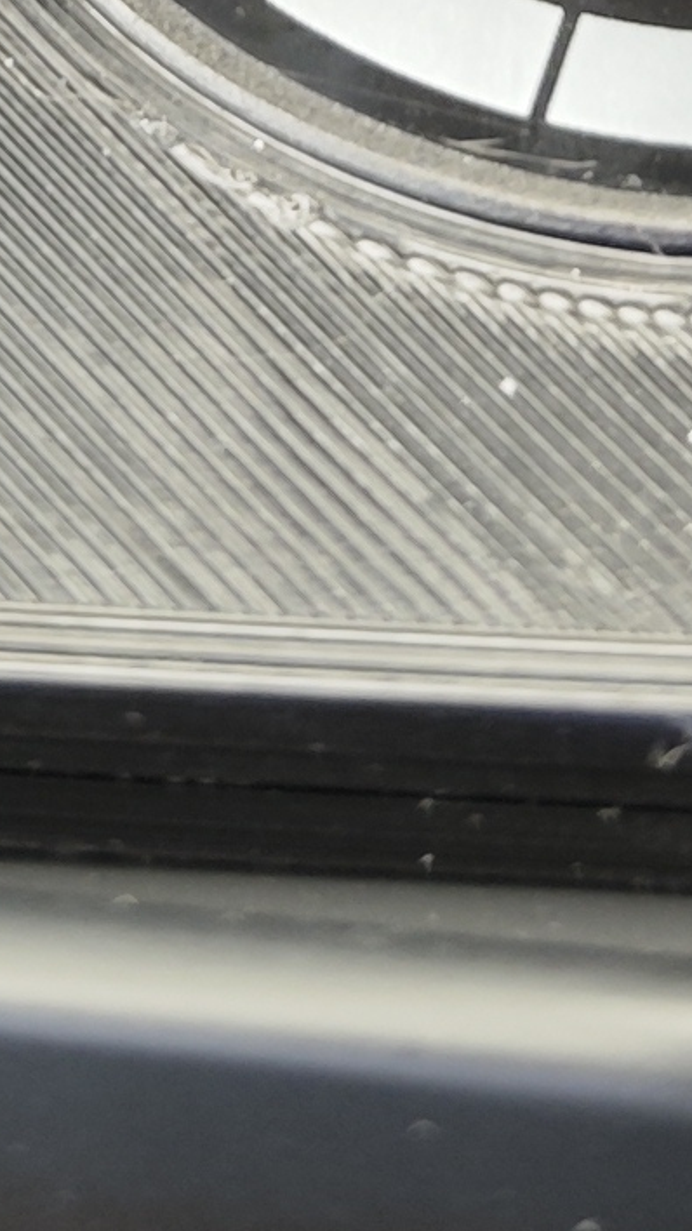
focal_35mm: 145
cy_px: -897
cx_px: 280
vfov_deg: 13.5
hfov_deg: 8.4
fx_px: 4732
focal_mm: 8.72
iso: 1000
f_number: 2
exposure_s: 1/25
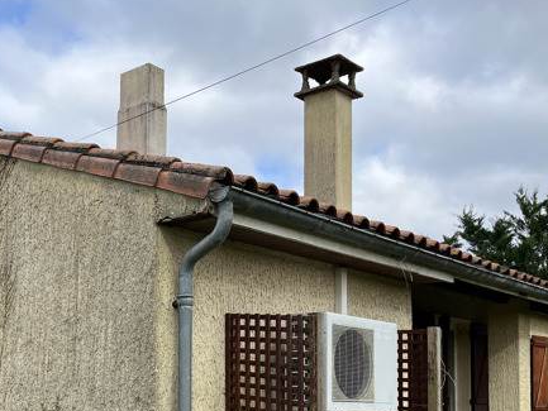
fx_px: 760
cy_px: 350
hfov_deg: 38.2
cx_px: 113
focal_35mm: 48
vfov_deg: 29.3
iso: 50
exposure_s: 1/1536
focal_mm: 5.1
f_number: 1.6
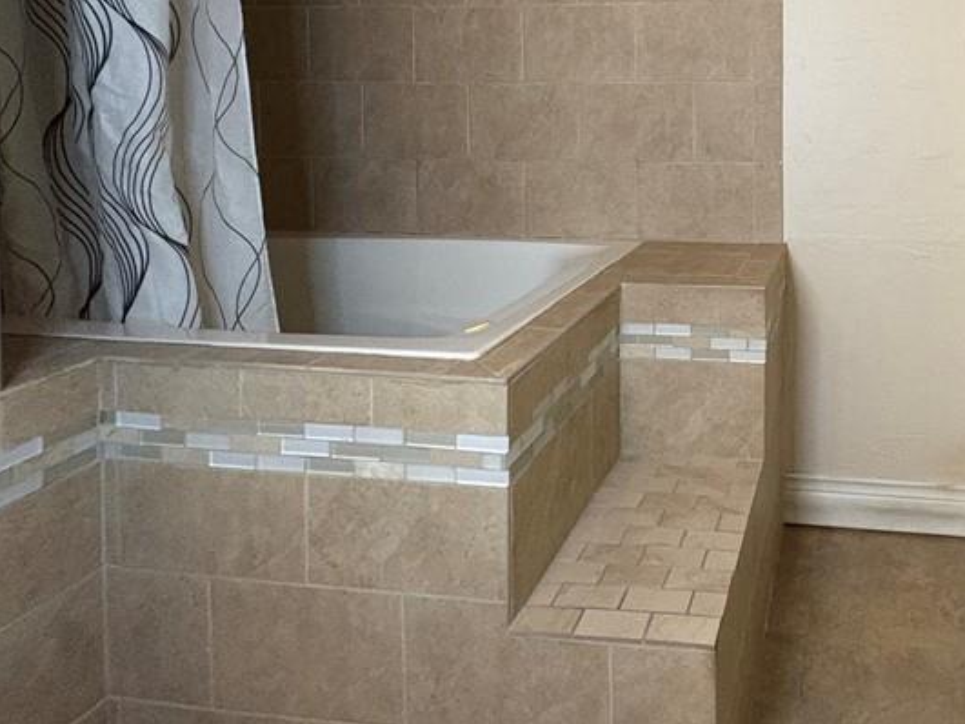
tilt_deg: -1.6
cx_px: 780
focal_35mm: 27
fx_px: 753
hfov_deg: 59.9
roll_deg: -0.1
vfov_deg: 47.6
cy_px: 115
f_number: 2.2
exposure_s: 1/60
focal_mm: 2.22
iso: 500
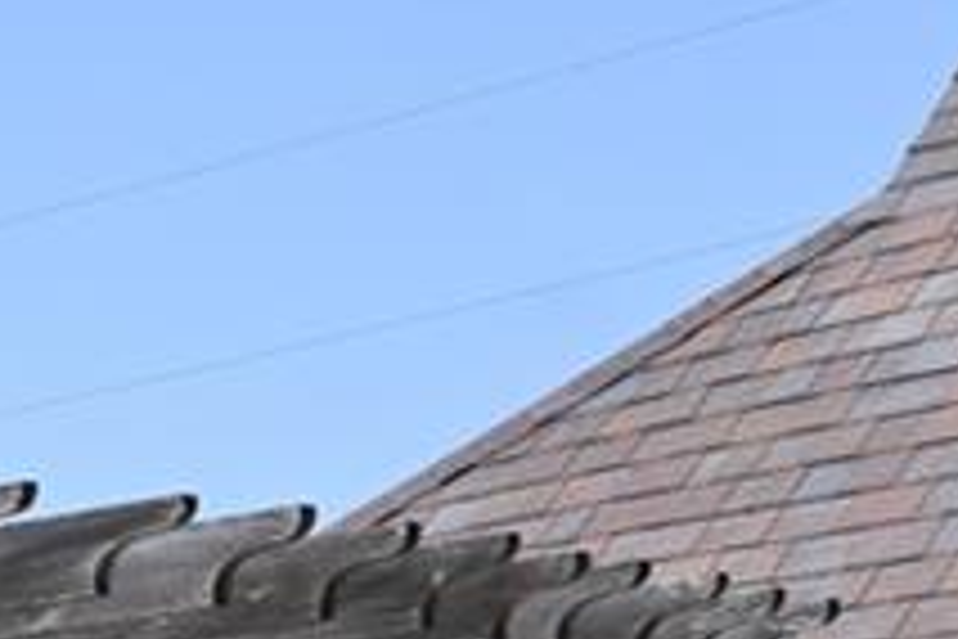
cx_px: -733
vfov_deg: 6.6
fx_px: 5274
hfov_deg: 9.9
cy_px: 1418
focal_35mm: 198
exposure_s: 1/400
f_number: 7.1
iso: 100
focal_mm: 27.5
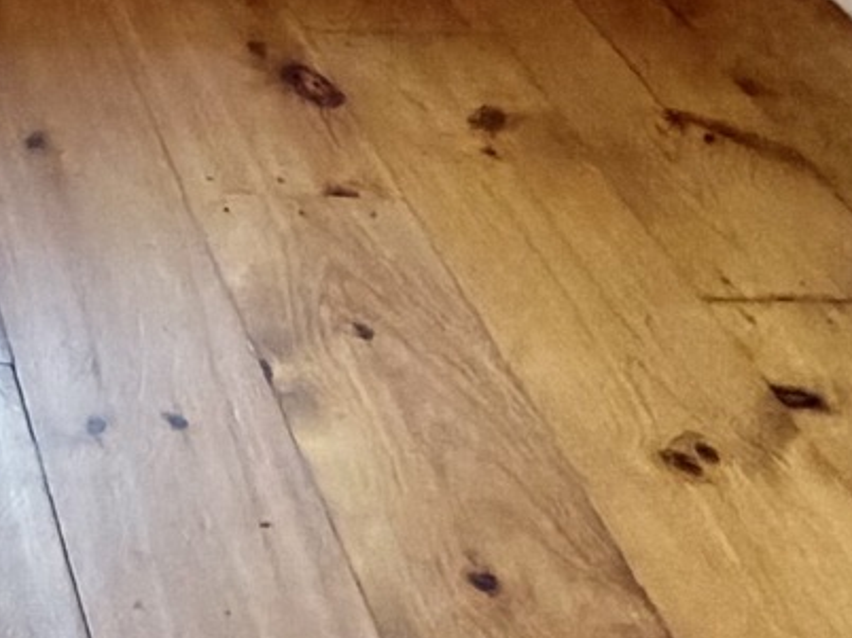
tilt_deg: -5.1
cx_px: -475
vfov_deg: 11.2
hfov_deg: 16.5
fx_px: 2632
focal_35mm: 107
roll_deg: -0.3
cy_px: -975
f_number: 2.2
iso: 320
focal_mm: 2.22
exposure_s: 1/60
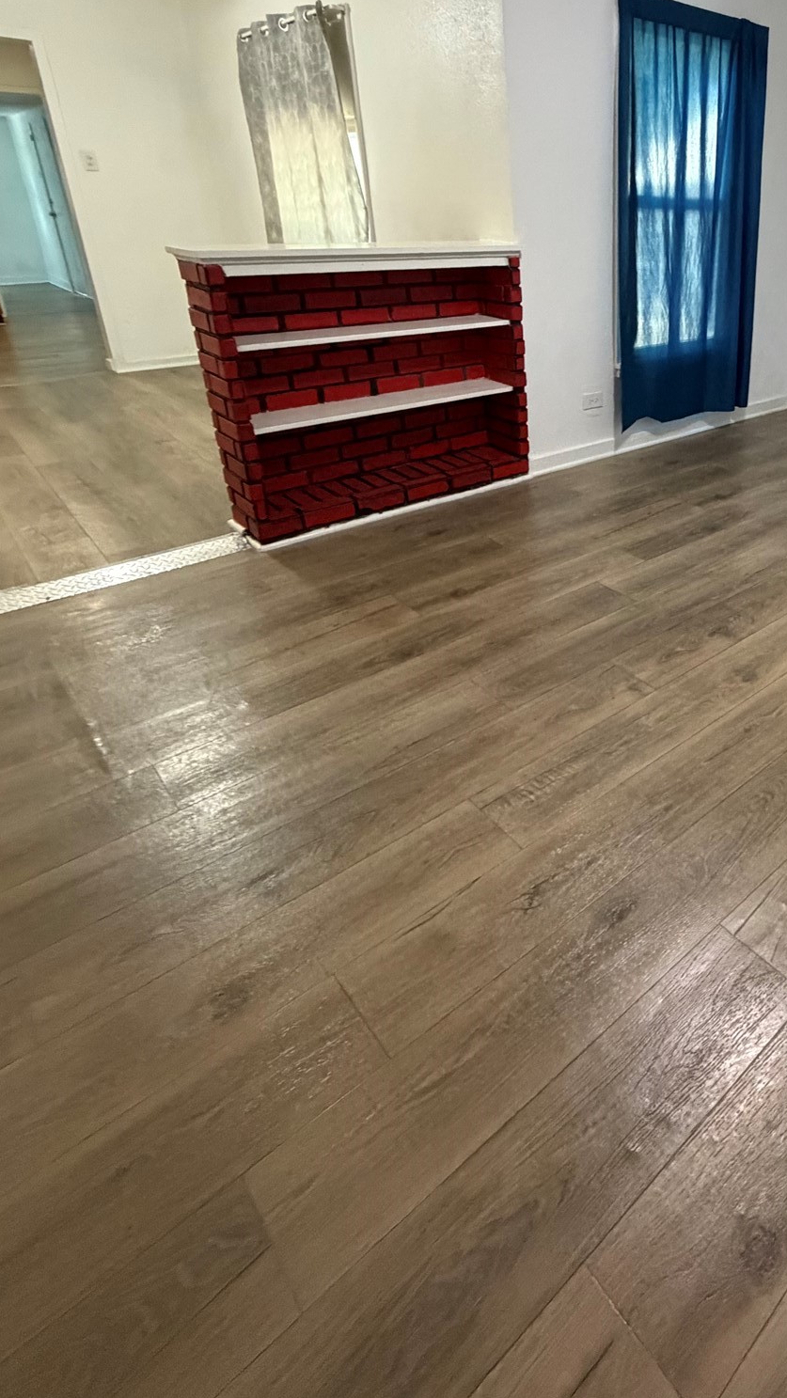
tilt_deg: -20.6
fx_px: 779
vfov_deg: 82.2
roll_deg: -1.6
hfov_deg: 49.0
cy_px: 521
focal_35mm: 21
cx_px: 677
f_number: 2.2
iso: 800
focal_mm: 2.22
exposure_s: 1/60
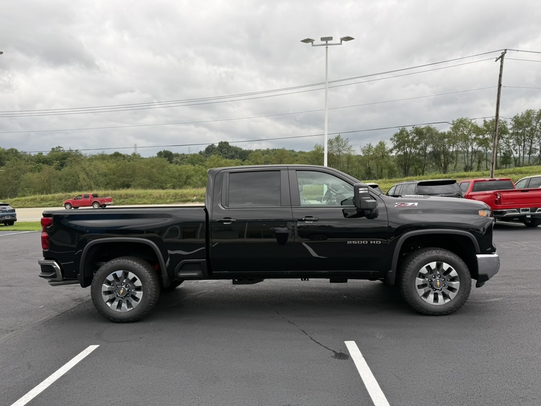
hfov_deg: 71.6
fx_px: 375
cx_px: 270
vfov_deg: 56.8
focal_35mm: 24
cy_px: 203
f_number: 1.78
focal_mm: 6.76
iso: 80
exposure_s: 1/338
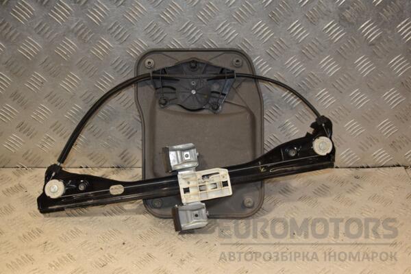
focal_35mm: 48
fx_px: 548
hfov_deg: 41.1
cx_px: 206
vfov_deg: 28.1
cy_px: 137
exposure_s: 1/200
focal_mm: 32
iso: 800
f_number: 6.3
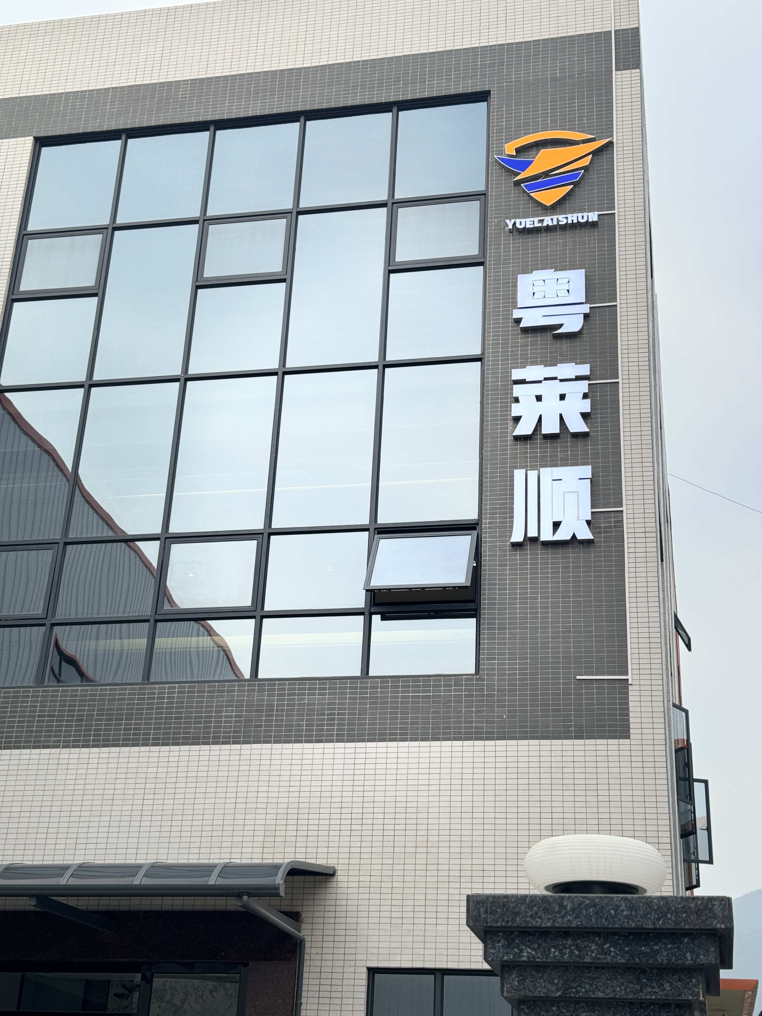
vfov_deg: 39.7
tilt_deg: +25.1
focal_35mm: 48
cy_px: 508
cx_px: 381
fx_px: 1409
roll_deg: -3.0
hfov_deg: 30.3
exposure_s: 1/1287
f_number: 1.78
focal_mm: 6.86
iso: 64
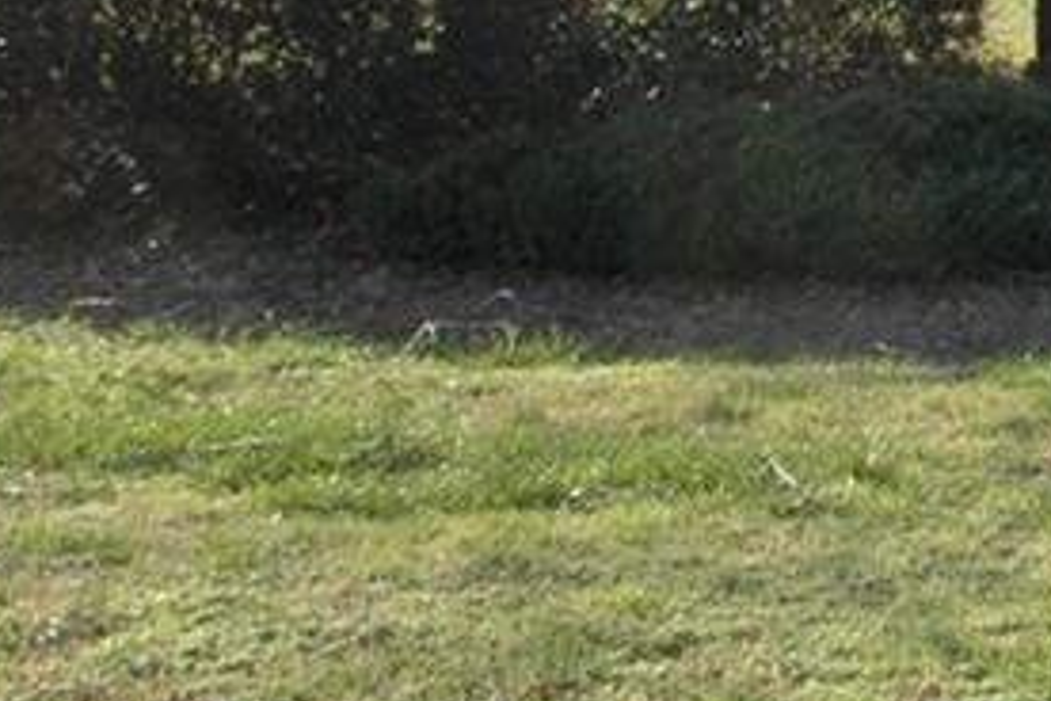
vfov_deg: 12.9
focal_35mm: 100
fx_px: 2919
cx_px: 1714
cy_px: -385
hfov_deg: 17.6
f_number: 10
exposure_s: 1/400
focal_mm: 18
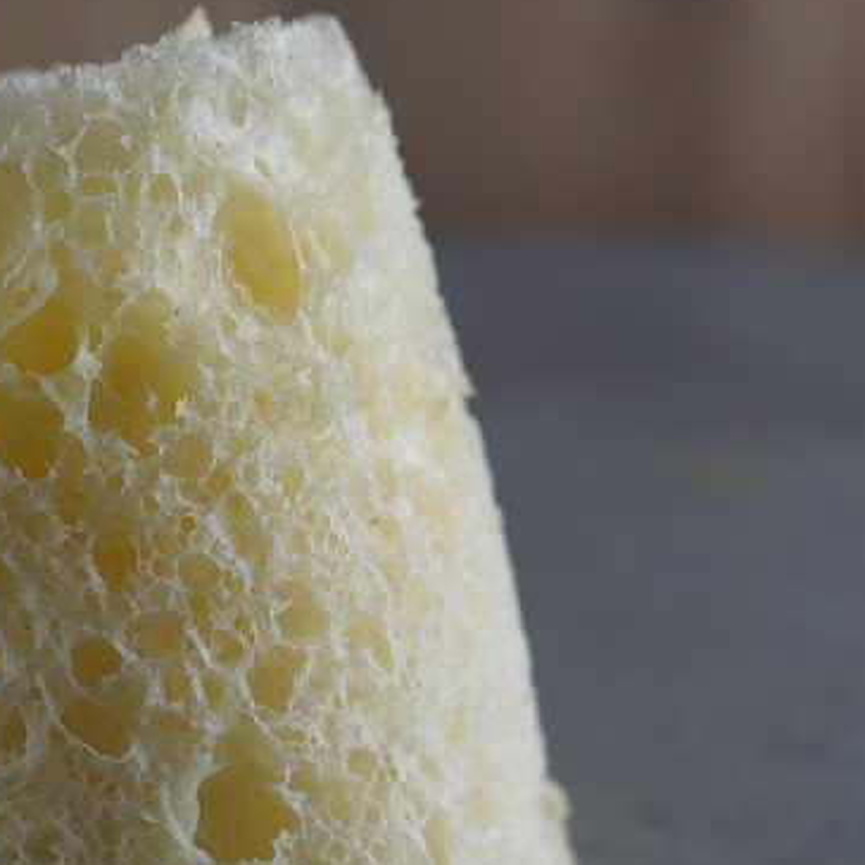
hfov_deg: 12.4
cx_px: 83
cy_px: 541
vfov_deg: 12.5
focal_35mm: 140
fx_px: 3958
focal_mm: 50
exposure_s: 1/160
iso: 320
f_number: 4
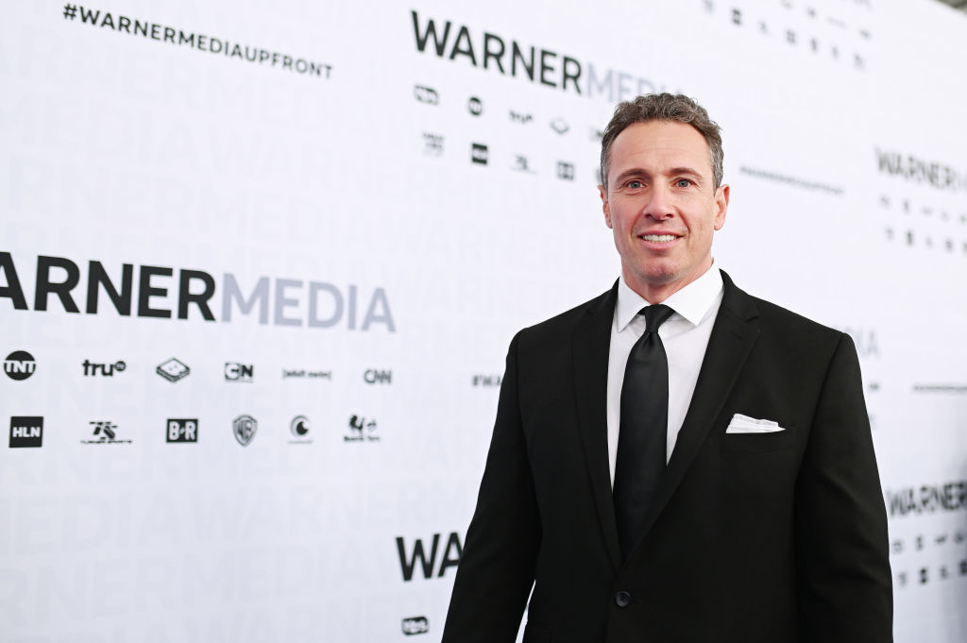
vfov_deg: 37.8
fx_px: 939
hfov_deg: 54.5
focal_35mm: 35
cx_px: 484
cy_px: 322
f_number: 2
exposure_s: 1/1600
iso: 1250
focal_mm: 35
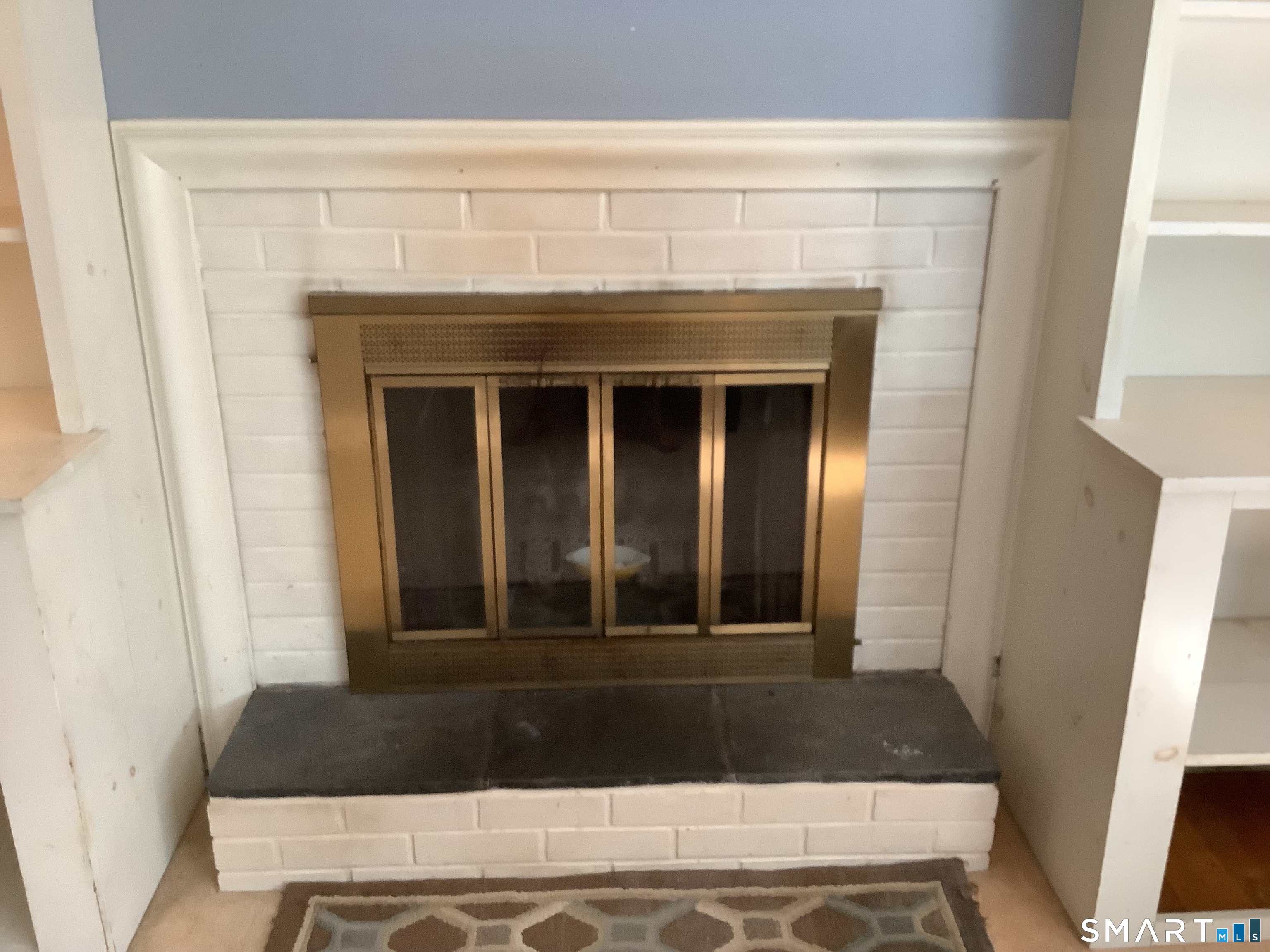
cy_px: 476
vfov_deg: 45.4
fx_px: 1137
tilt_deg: -19.9
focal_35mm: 31
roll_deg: +0.8
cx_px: 635
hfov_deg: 58.4
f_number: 2.4
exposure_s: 1/60
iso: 250
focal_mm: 3.3
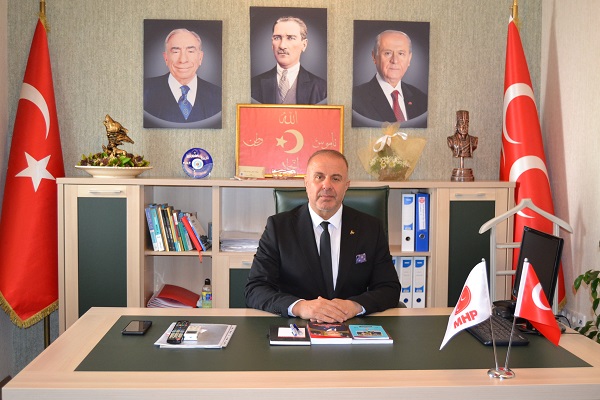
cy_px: 200
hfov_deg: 49.6
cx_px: 300
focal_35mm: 39
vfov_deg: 34.2
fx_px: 650
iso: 1100
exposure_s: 1/60
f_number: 4
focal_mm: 26
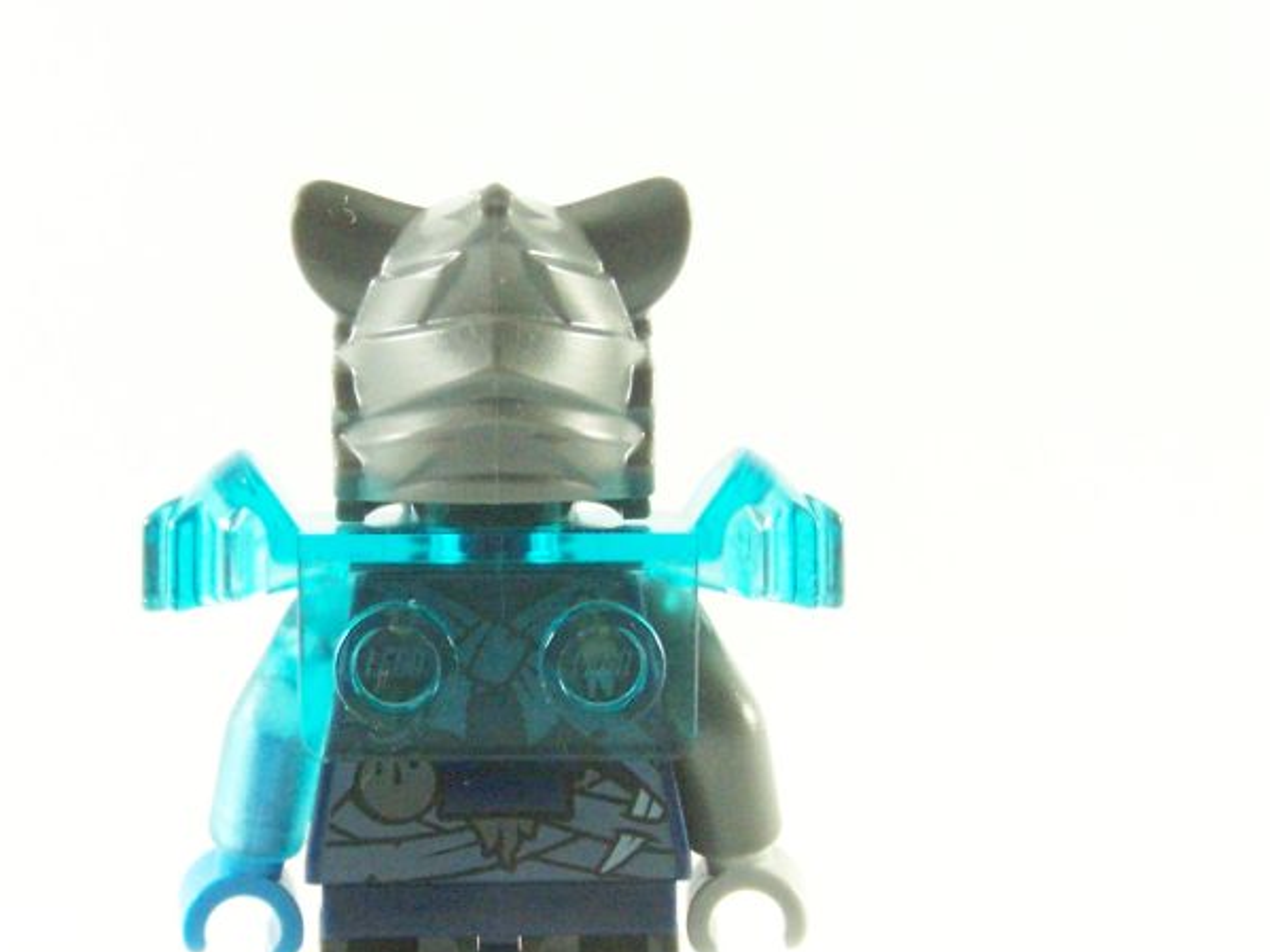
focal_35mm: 118
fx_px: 4328
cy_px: 636
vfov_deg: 12.5
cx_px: 517
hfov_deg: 16.7
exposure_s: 1/60
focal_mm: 11.5
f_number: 4
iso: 400
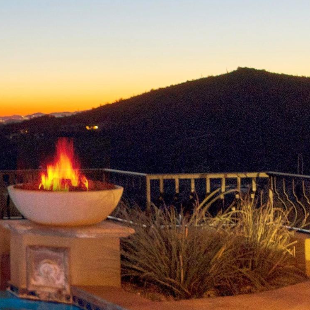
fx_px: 1033
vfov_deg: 17.0
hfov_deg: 14.3
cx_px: -310
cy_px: 79
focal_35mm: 102
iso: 400
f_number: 6.3
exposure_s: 1/1.67
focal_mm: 20
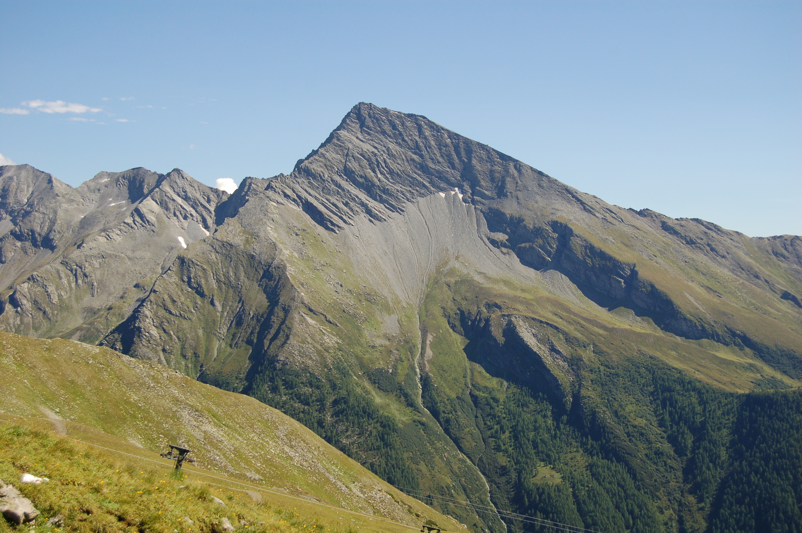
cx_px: 401
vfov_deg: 26.4
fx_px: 1135
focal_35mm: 51
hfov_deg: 38.9
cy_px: 266
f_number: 6.3
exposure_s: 1/160
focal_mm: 34
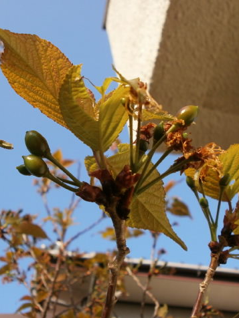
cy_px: 160
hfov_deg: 33.6
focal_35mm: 43
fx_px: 396
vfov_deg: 43.9
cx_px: 106
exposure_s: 1/640
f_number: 3.1
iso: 100
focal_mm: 5.8
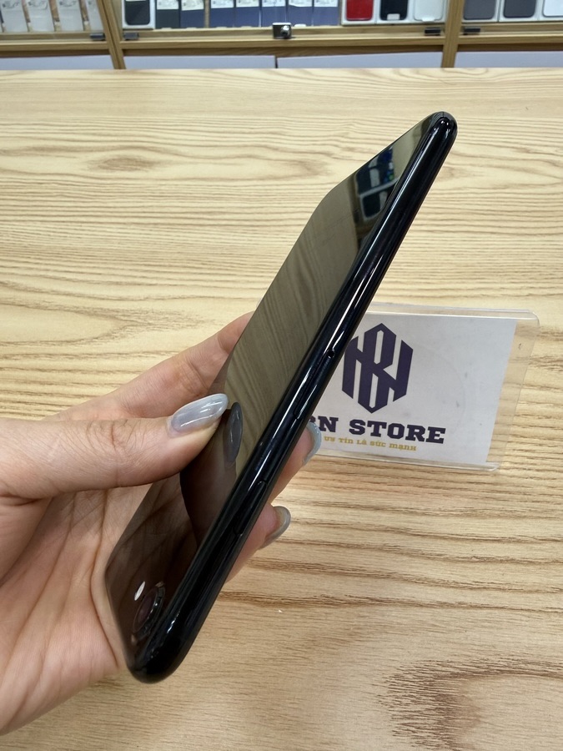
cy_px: 376
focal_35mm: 24
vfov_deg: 71.6
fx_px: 520
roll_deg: +3.0
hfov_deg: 56.8
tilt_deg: -44.6
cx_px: 282
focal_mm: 2.22
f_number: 2.2
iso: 100
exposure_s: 1/120
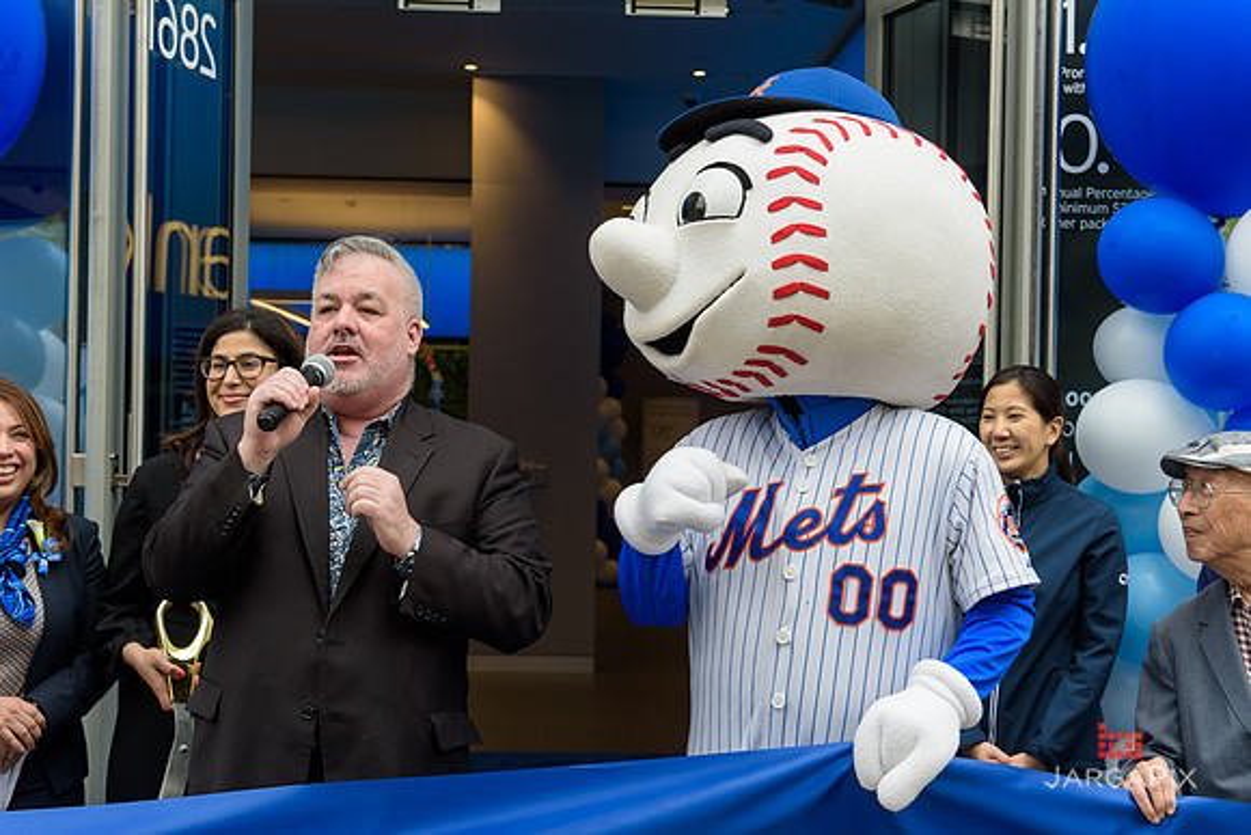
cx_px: 626
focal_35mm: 58
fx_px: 2016
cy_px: 418
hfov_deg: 34.5
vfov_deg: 23.4
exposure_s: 1/250
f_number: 5
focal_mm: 58
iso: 200
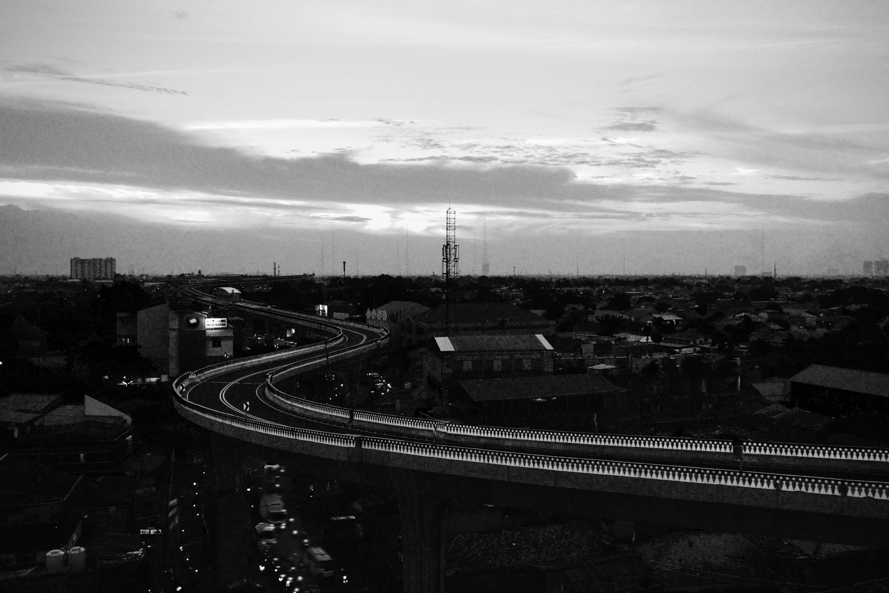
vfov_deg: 38.4
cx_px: 444
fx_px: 852
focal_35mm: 34
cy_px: 296
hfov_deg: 55.1
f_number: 5
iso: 320
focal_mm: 23
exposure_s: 1/80
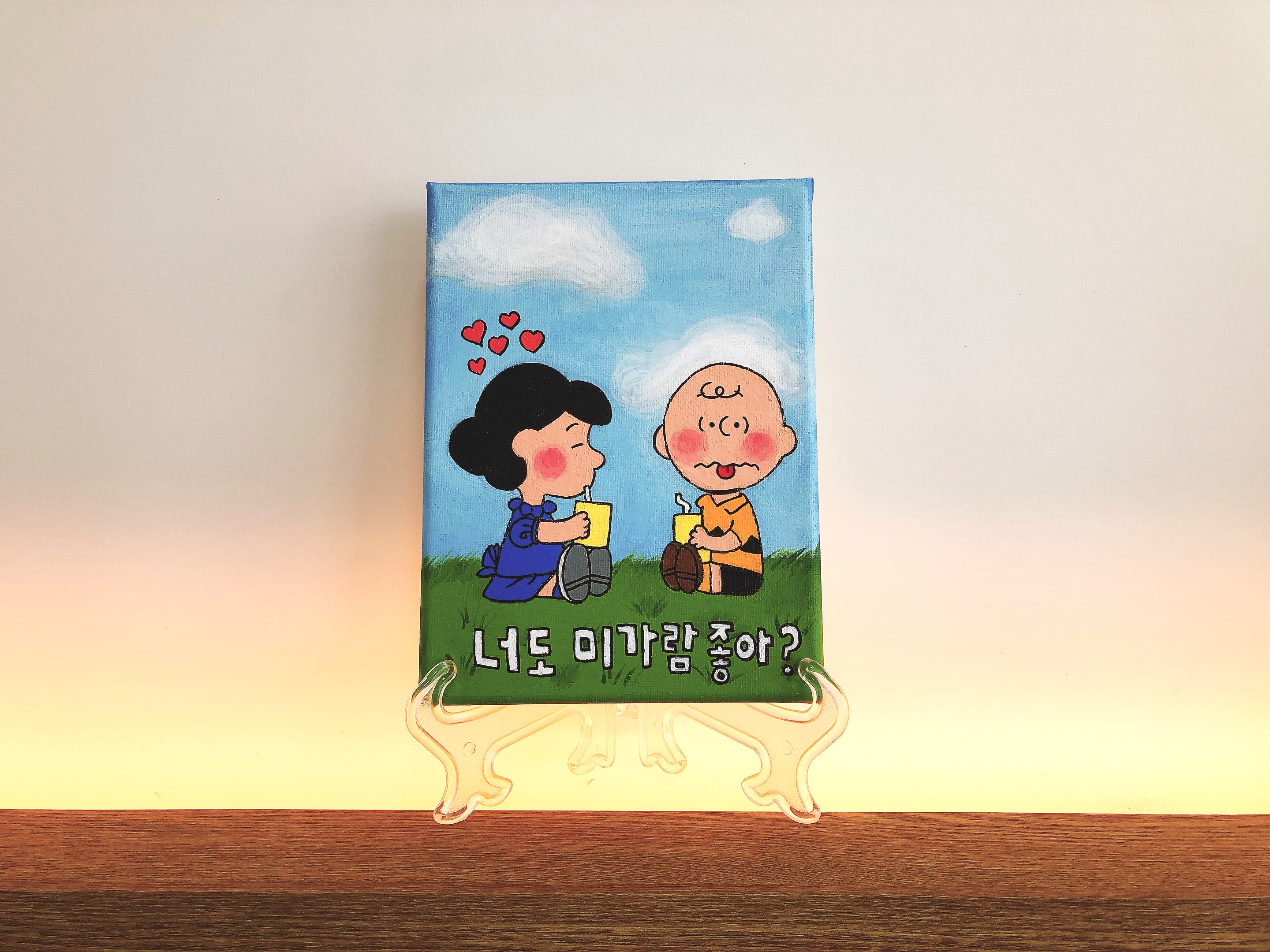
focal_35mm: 28
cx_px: 635
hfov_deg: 63.4
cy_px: 476
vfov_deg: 49.7
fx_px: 1027
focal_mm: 3.99
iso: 20
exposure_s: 1/241
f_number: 1.8
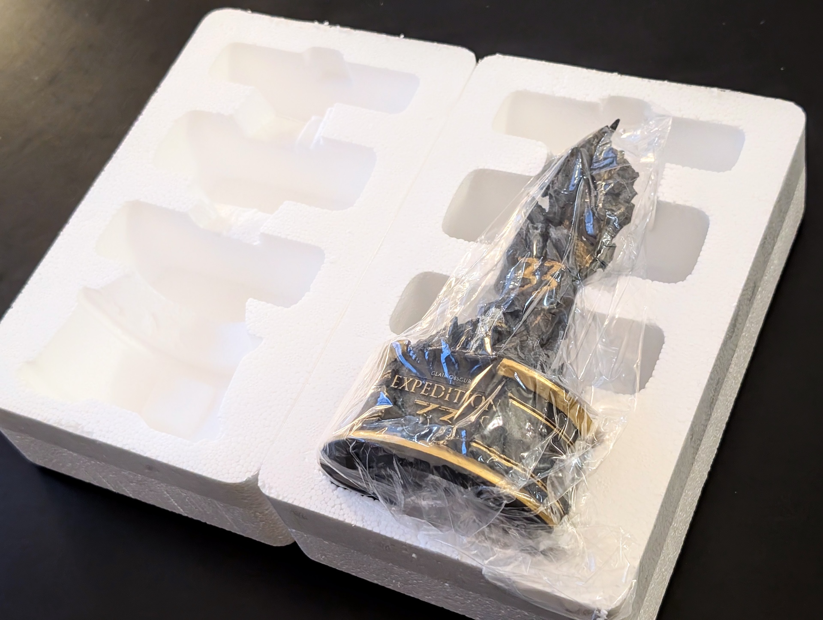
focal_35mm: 49
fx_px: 1167
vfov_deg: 29.8
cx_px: 412
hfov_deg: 38.9
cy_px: 310
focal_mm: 6.9
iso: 610
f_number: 1.68
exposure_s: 1/23.8
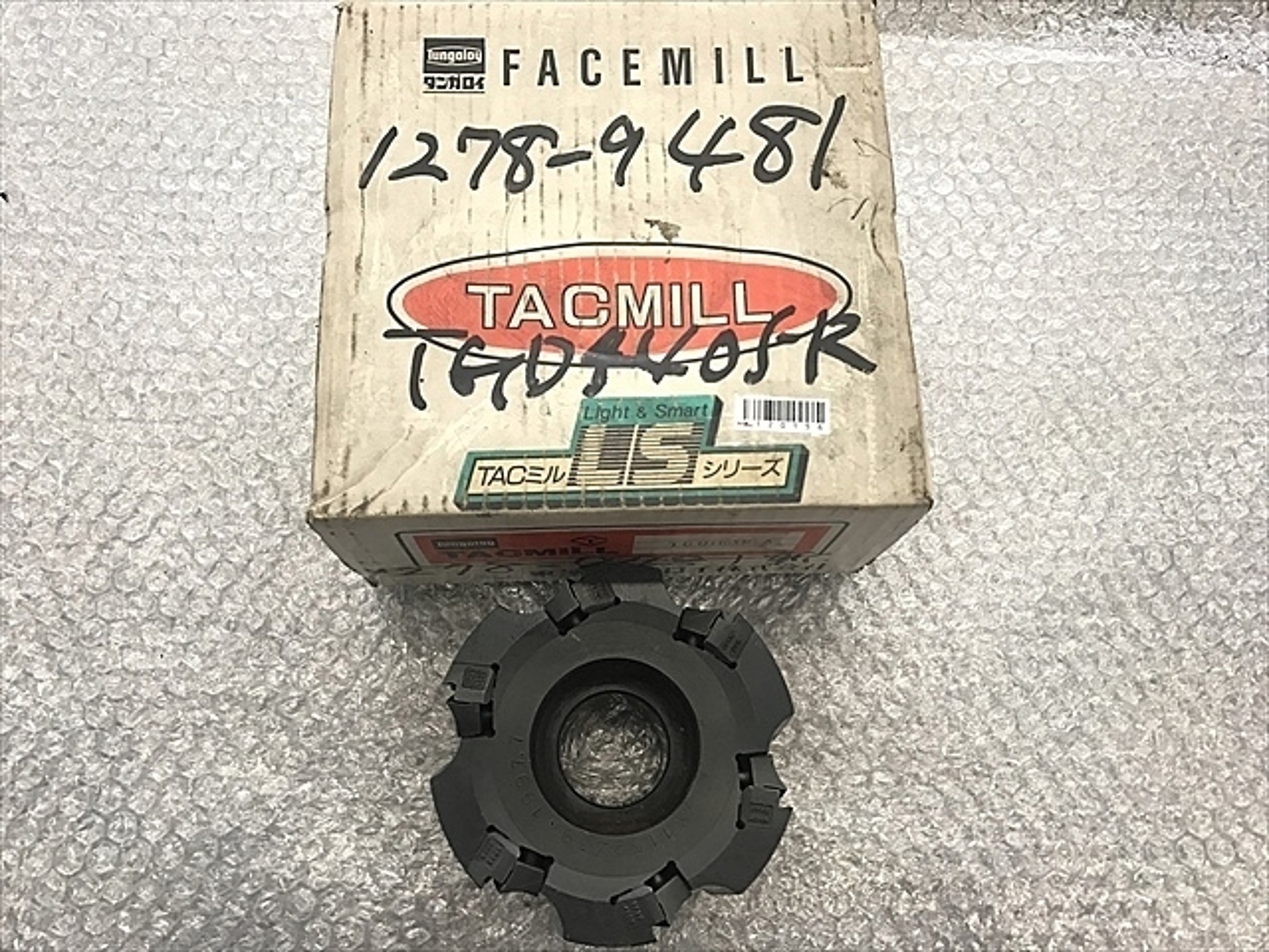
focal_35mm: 28
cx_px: 634
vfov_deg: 49.7
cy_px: 476
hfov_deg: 63.4
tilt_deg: -73.8
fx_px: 1026
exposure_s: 1/40
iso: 32
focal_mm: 3.99
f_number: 1.8
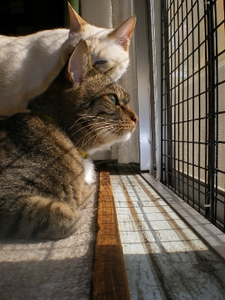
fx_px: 338
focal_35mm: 39
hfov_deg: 36.8
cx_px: 114
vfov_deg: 47.9
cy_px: 152
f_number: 4.6
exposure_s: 1/160
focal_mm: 6.3
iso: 64
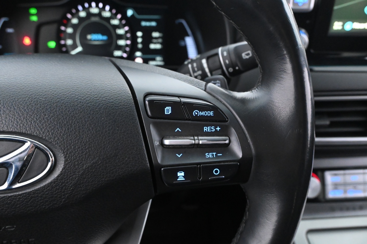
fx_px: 298
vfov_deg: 44.6
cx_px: 184
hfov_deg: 63.2
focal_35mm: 29
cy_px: 122
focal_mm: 19.5
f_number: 5.6
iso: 6400
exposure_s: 1/15
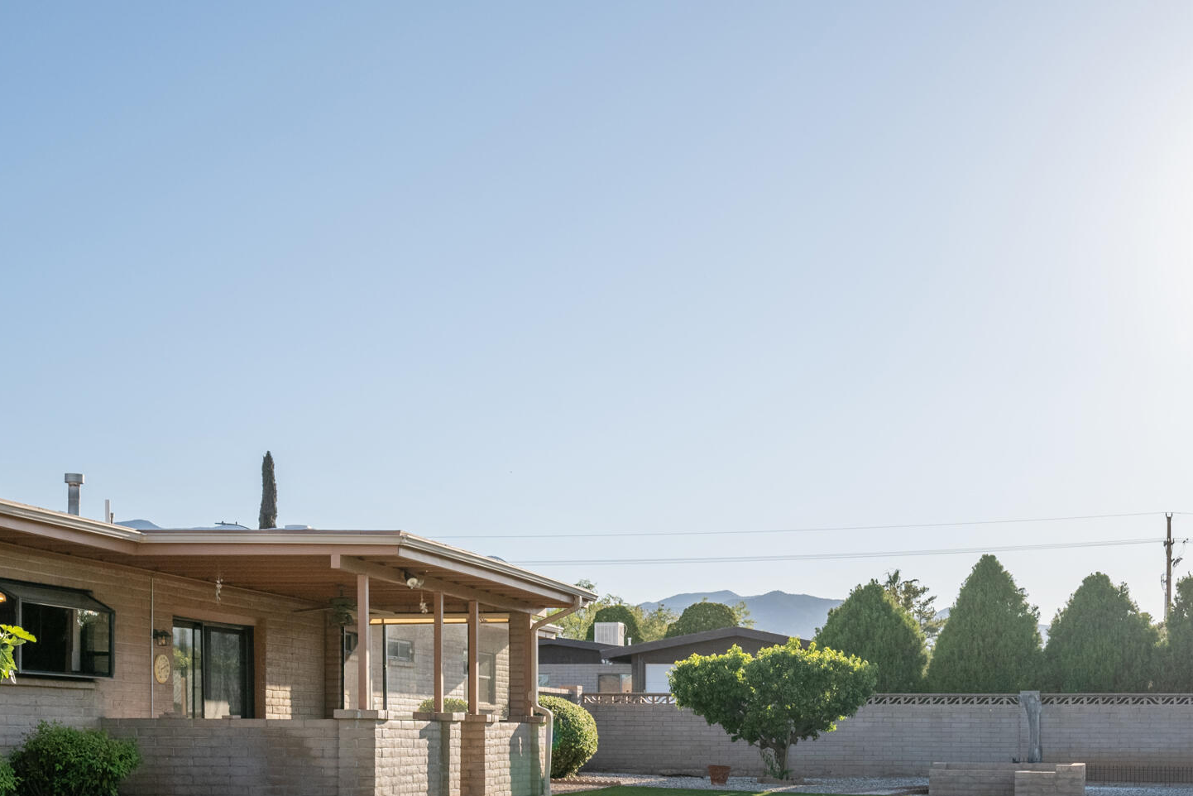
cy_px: 544
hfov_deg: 37.6
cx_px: 831
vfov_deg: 25.8
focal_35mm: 52
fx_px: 1723
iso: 800
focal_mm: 30
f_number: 8
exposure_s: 1/800
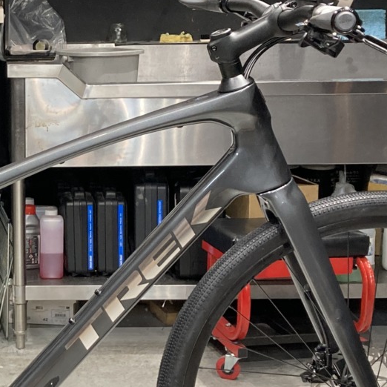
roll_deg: +0.7
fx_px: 1151
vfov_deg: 19.1
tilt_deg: -8.6
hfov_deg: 18.6
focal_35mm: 91
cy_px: 157
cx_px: -3
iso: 125
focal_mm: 3.99
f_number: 1.8
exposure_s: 1/50
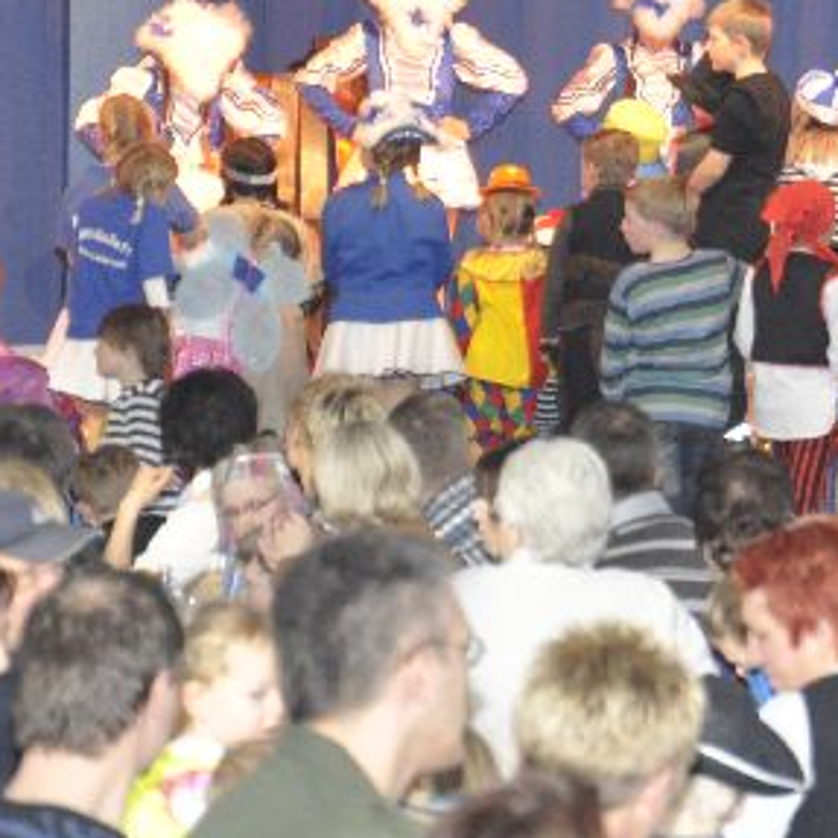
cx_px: 1051
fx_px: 7778
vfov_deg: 6.2
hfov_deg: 6.1
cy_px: 168
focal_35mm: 284
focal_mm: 80
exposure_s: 1/60
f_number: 5.3
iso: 1600
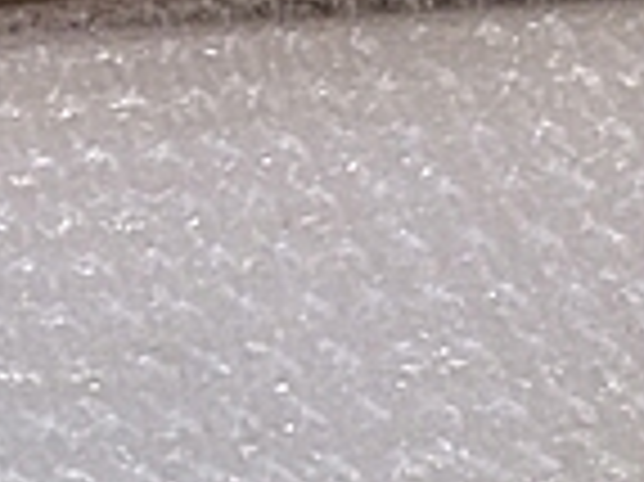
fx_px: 2417
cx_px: 1297
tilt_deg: -76.8
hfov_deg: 13.1
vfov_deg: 10.2
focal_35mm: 130
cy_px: 1063
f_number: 2.2
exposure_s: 1/30
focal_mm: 4.15
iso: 32
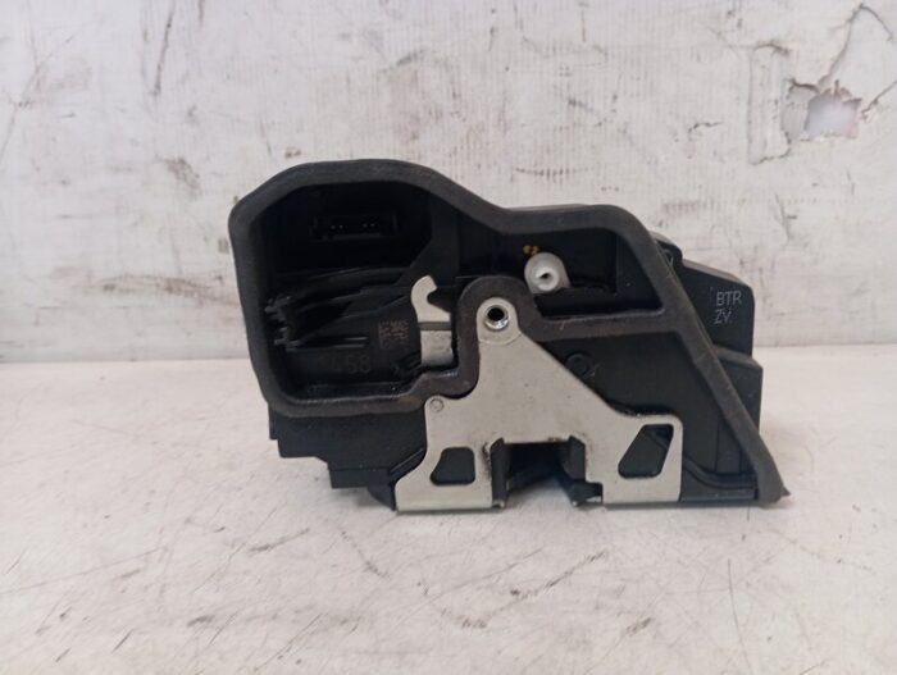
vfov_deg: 49.9
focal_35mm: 28
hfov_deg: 63.4
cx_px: 448
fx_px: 727
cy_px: 338
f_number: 1.8
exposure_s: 1/33.3
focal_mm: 4.22
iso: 294
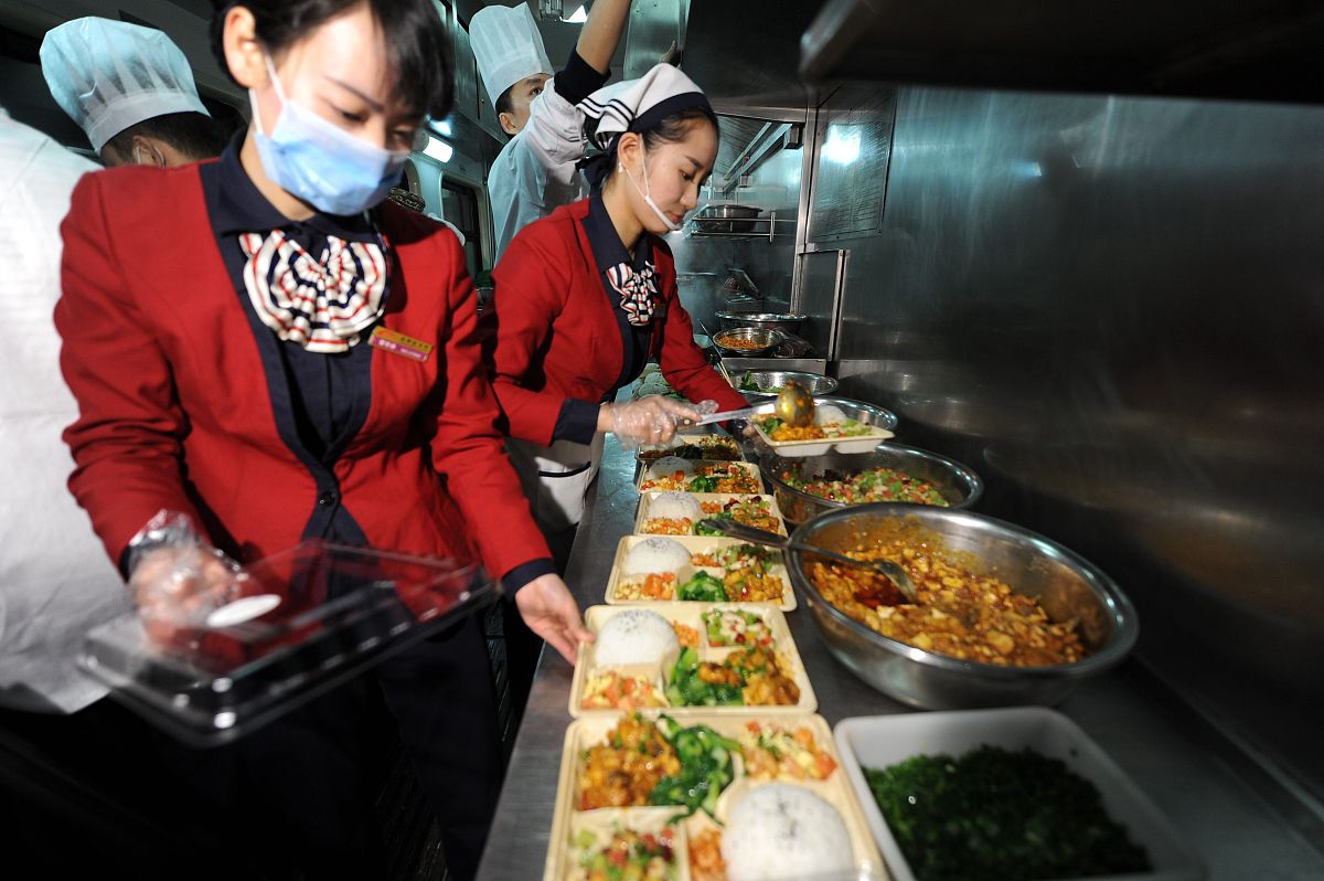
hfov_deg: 96.8
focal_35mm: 16
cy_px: 440
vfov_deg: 73.6
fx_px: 588
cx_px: 662
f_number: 2.8
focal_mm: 16
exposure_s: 1/50
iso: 640
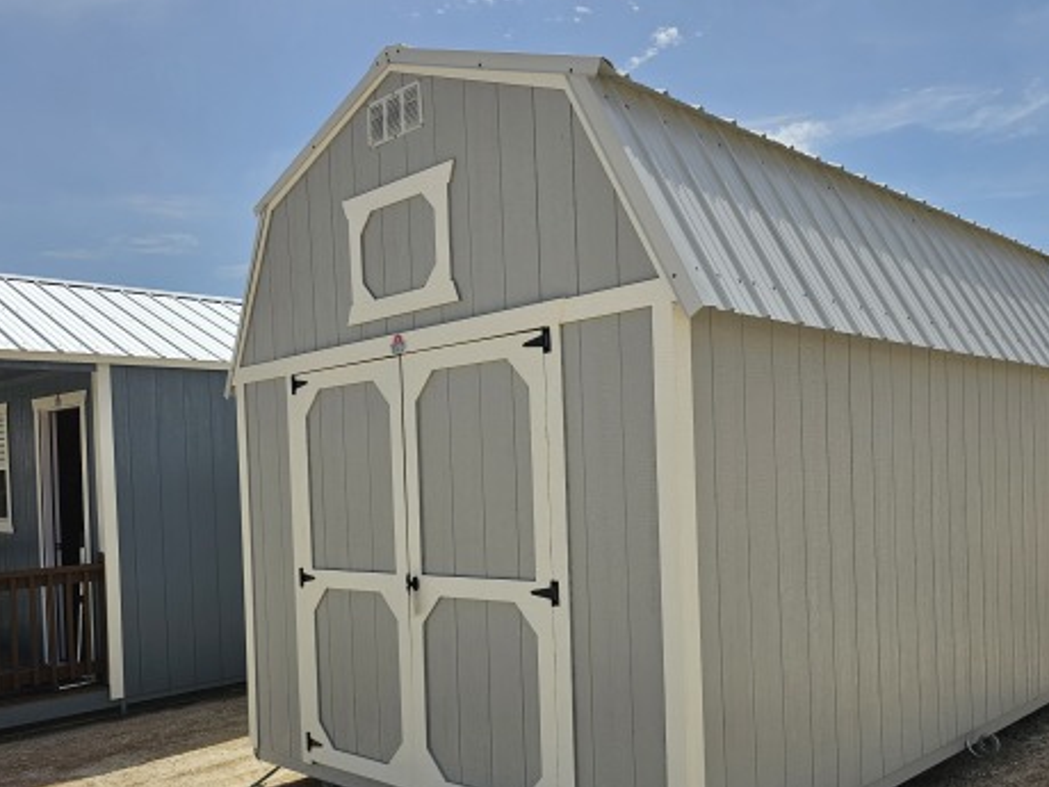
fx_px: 970
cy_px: 511
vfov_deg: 43.7
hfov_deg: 56.6
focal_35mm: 32
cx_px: 602
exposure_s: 1/1723
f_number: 1.7
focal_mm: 6.3
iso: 12
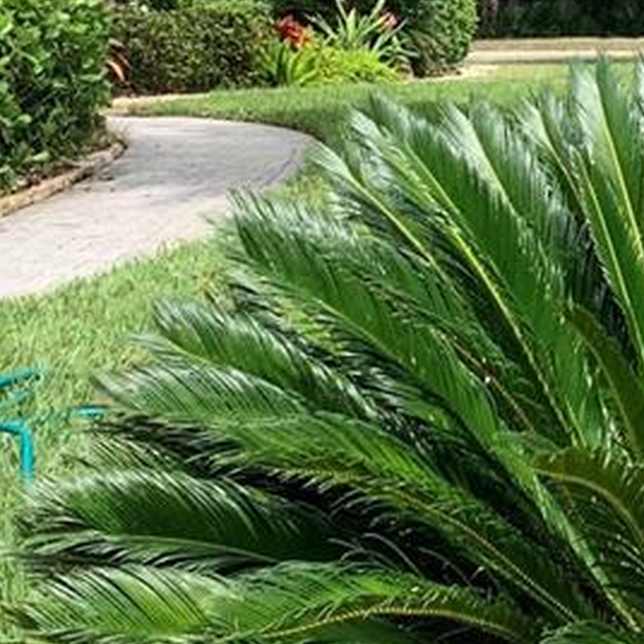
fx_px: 2168
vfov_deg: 16.7
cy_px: 65
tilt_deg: -0.9
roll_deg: +0.0
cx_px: 692
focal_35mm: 103
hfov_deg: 16.4
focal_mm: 4.25
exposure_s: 1/1111
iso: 25
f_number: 1.8
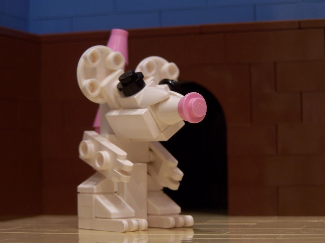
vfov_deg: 14.1
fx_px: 986
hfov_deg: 18.7
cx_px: 162
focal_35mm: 105
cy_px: 122
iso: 80
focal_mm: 17.5
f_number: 3.2
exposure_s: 1/3
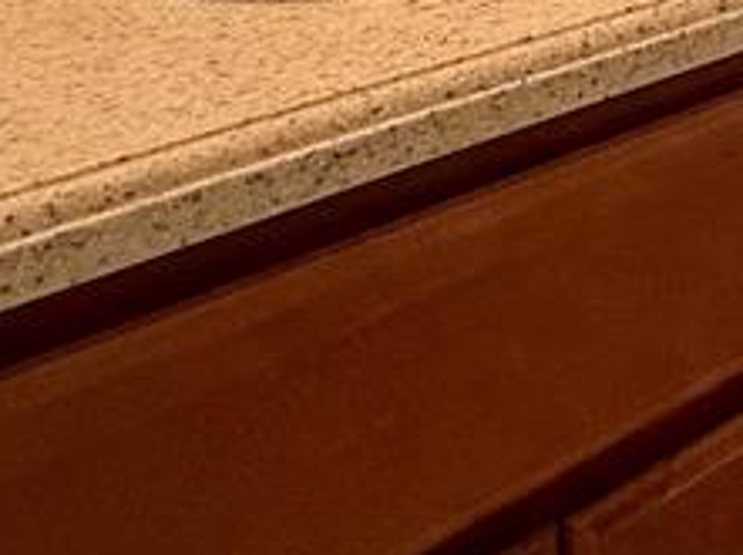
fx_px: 1393
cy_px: -400
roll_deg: +2.0
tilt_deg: -2.2
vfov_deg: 18.4
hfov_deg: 21.1
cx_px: 1308
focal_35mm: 65
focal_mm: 2.22
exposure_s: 1/120
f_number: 2.2
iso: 160
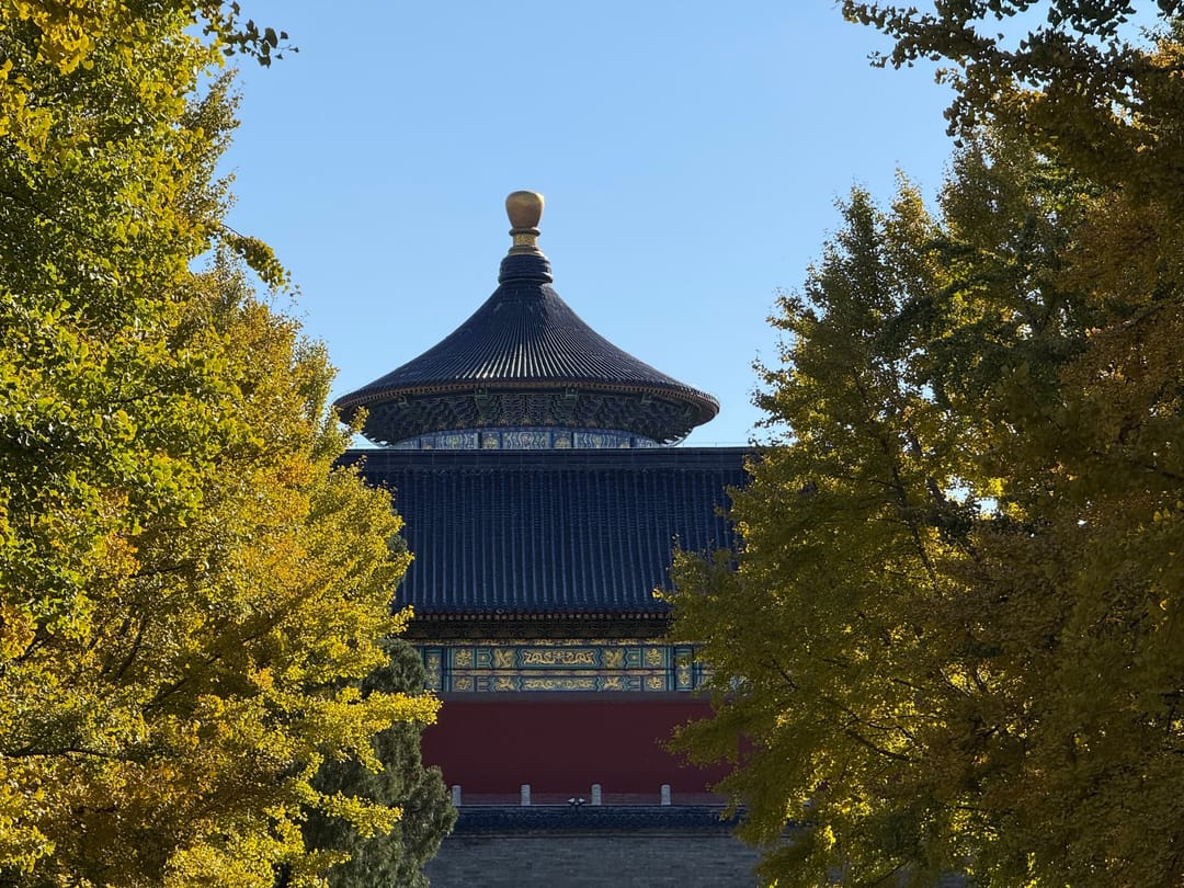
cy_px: 444
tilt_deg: +8.6
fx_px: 4104
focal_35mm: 120
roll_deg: +0.3
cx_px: 592
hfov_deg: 16.4
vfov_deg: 12.3
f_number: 2.8
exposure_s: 1/1613
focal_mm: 15.66
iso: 50
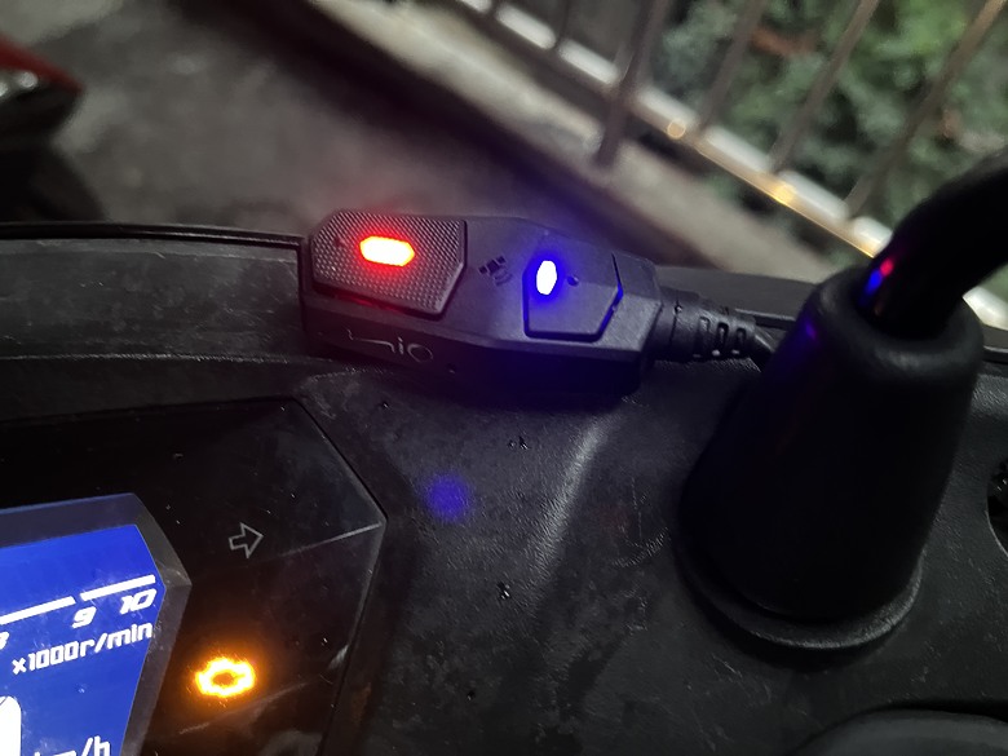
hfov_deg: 67.3
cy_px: 378
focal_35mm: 26
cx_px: 504
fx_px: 757
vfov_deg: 53.1
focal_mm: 5.1
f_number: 1.6
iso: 1000
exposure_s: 1/22
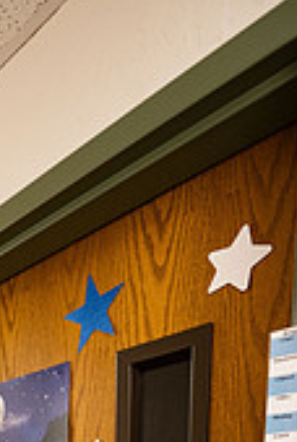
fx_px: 456
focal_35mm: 37
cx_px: 3
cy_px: 572
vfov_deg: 35.6
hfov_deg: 33.2
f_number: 2.8
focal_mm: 14
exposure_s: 1/200
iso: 640
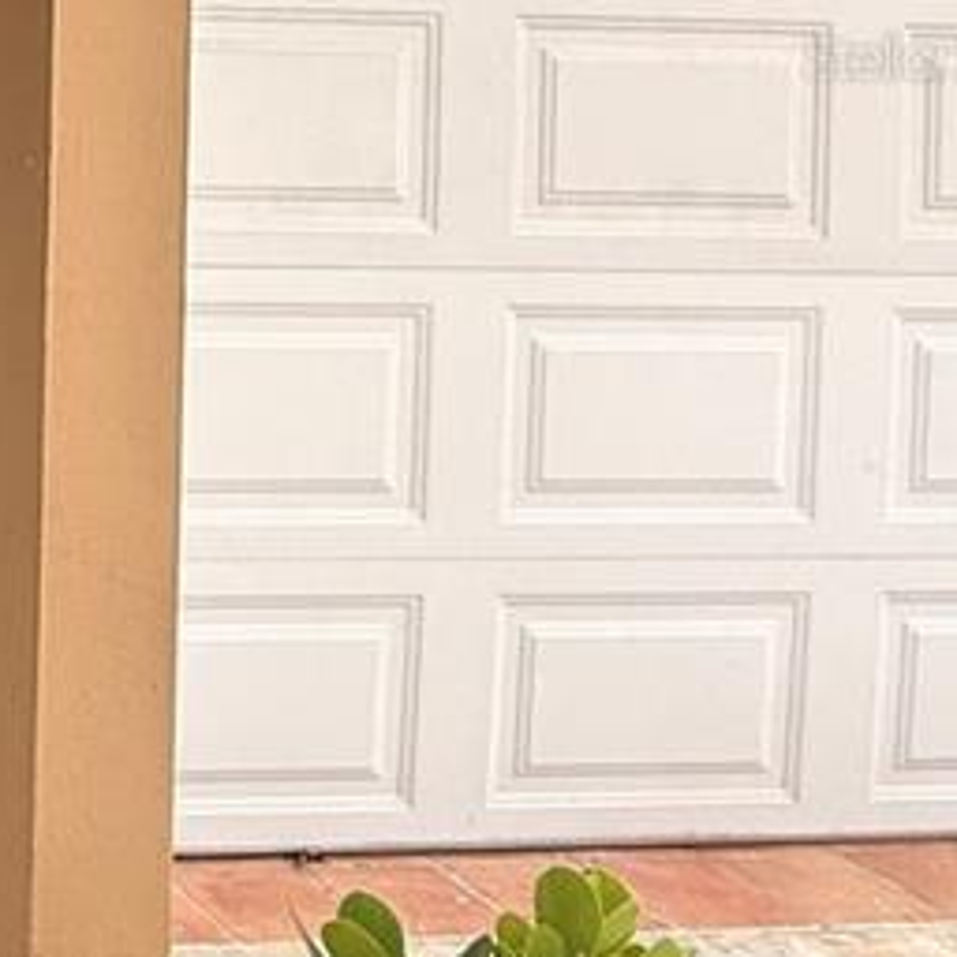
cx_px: -613
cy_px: 56
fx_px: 1814
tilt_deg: -2.3
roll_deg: -1.4
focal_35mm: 58
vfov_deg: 28.2
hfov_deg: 22.2
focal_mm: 2.22
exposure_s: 1/131
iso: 50
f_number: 2.2
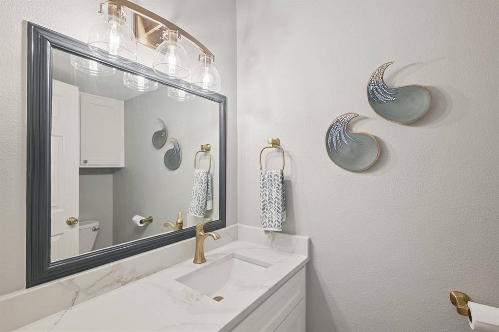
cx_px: 250
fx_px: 222
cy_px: 166
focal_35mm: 16
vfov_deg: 73.7
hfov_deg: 96.8
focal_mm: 16
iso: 400
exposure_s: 1/50
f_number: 8
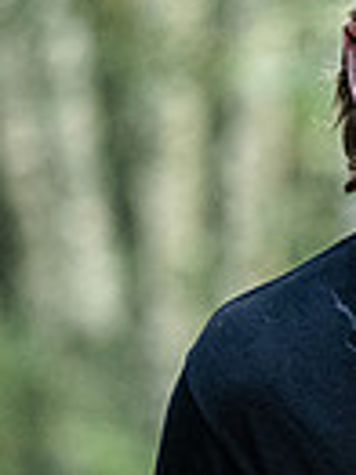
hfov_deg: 1.4
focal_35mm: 1033
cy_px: 355
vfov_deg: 1.9
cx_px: 460
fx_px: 14188
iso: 3200
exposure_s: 1/500
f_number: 2.8
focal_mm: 150
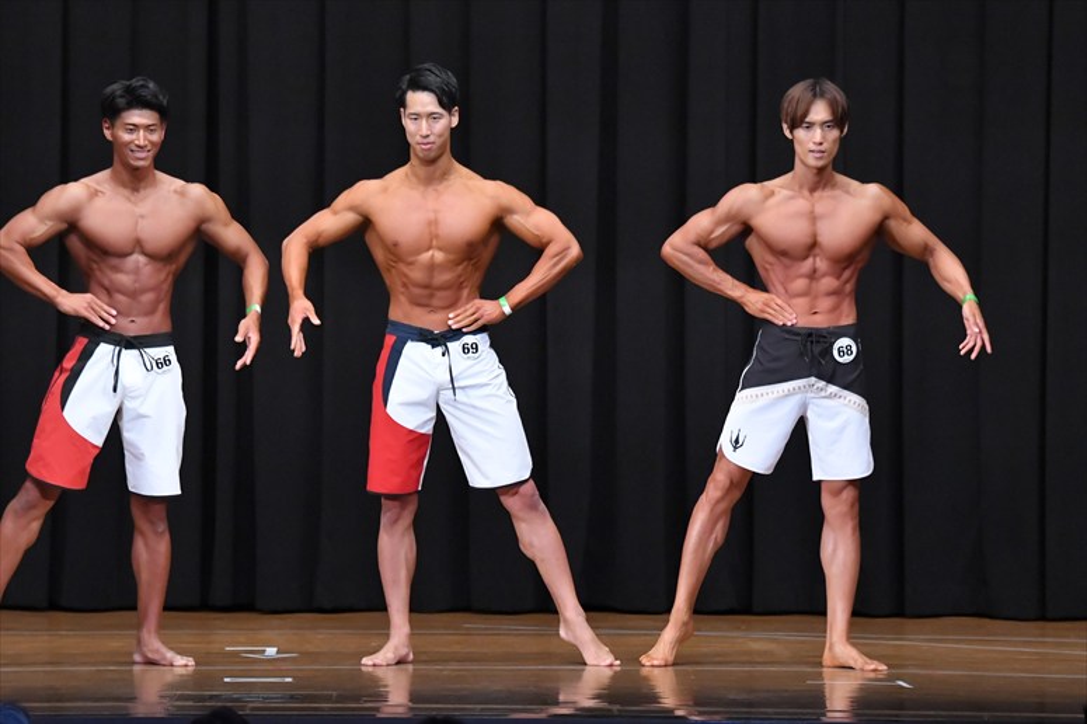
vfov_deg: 6.8
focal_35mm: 202
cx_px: 544
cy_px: 362
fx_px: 6096
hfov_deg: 10.2
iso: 8000
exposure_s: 1/400
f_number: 5.6
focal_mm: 135
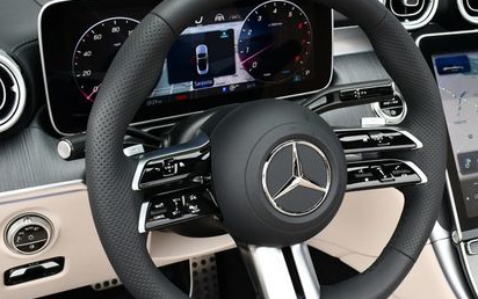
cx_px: 339
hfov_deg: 35.1
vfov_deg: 22.7
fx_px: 743
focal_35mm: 57
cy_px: 188
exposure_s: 1/250
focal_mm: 18
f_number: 5.6
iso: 400
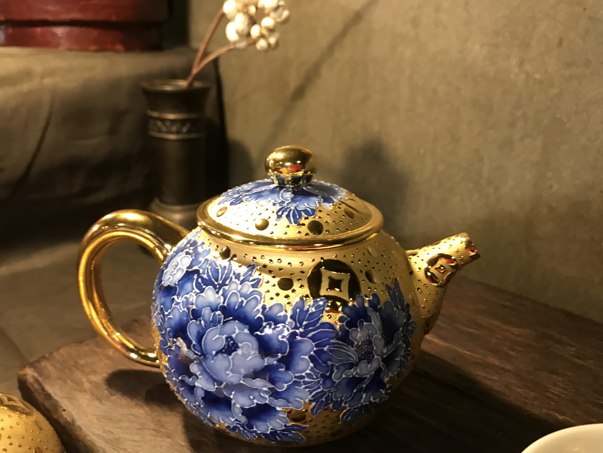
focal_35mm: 28
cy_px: 226
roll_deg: -2.1
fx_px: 488
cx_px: 302
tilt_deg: -19.3
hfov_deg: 63.4
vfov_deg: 49.7
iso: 100
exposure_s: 1/9
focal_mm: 3.99
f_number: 1.8
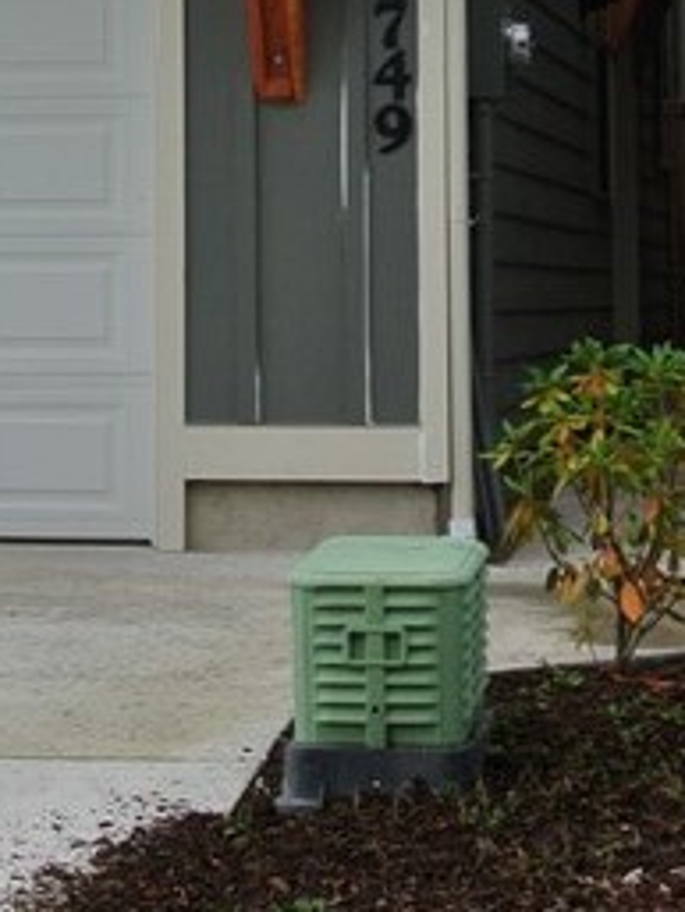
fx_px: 4271
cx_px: -209
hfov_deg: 9.0
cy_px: -257
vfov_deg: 11.9
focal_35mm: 162
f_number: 4.5
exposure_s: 1/400
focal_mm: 15.1
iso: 100
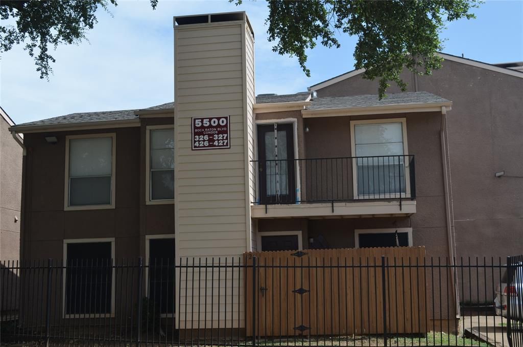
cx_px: 262
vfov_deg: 29.7
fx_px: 652
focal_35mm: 45
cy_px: 174
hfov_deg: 43.7
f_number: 8
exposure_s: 1/250
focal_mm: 30
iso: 125
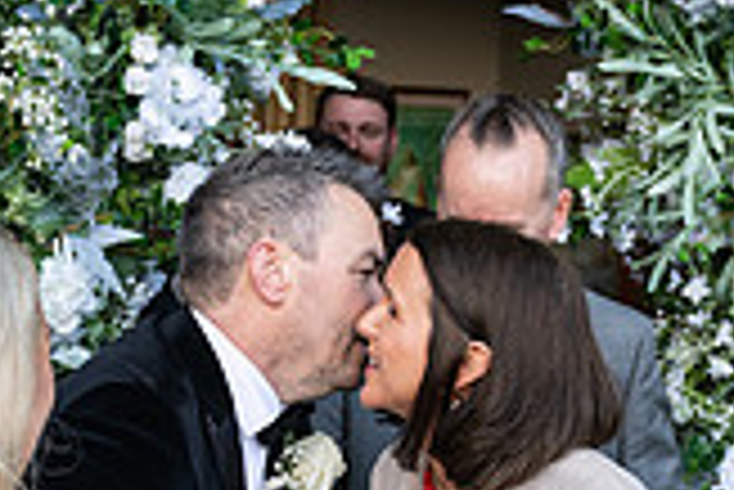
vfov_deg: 13.9
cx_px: 383
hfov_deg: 21.2
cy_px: 587
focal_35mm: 96
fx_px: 1959
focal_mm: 27
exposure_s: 1/800
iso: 500
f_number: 3.5
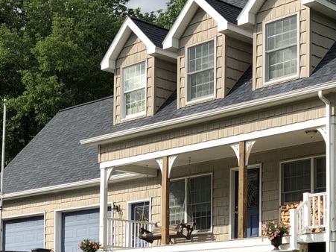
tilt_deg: +0.4
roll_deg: +0.1
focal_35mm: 87
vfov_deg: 16.3
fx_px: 844
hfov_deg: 22.3
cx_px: 86
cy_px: 294
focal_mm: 3.99
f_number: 1.8
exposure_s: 1/1200
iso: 20
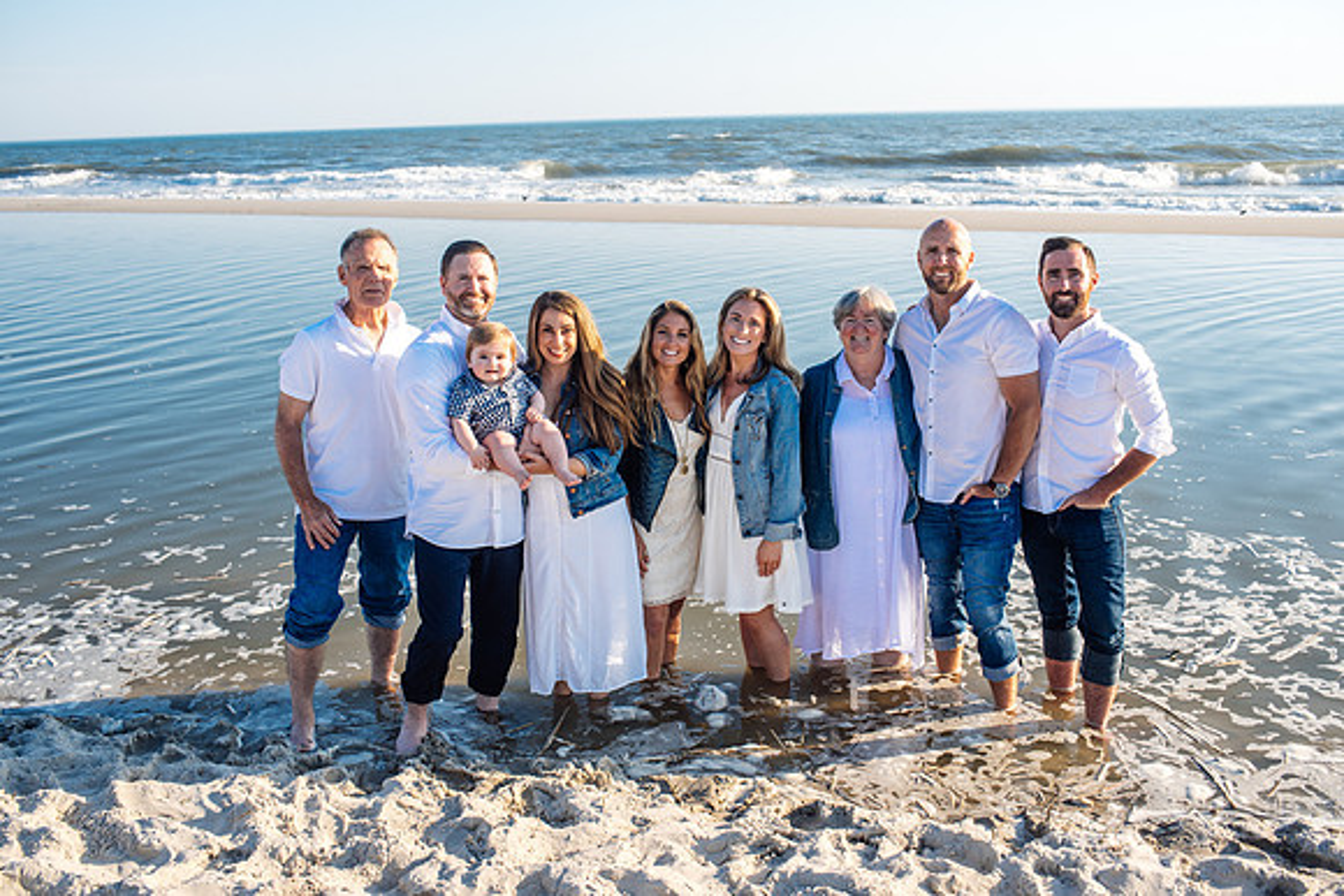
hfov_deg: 54.4
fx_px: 1307
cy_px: 448
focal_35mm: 35
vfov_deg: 37.9
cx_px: 672
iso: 160
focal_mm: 35
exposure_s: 1/1000
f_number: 4.5
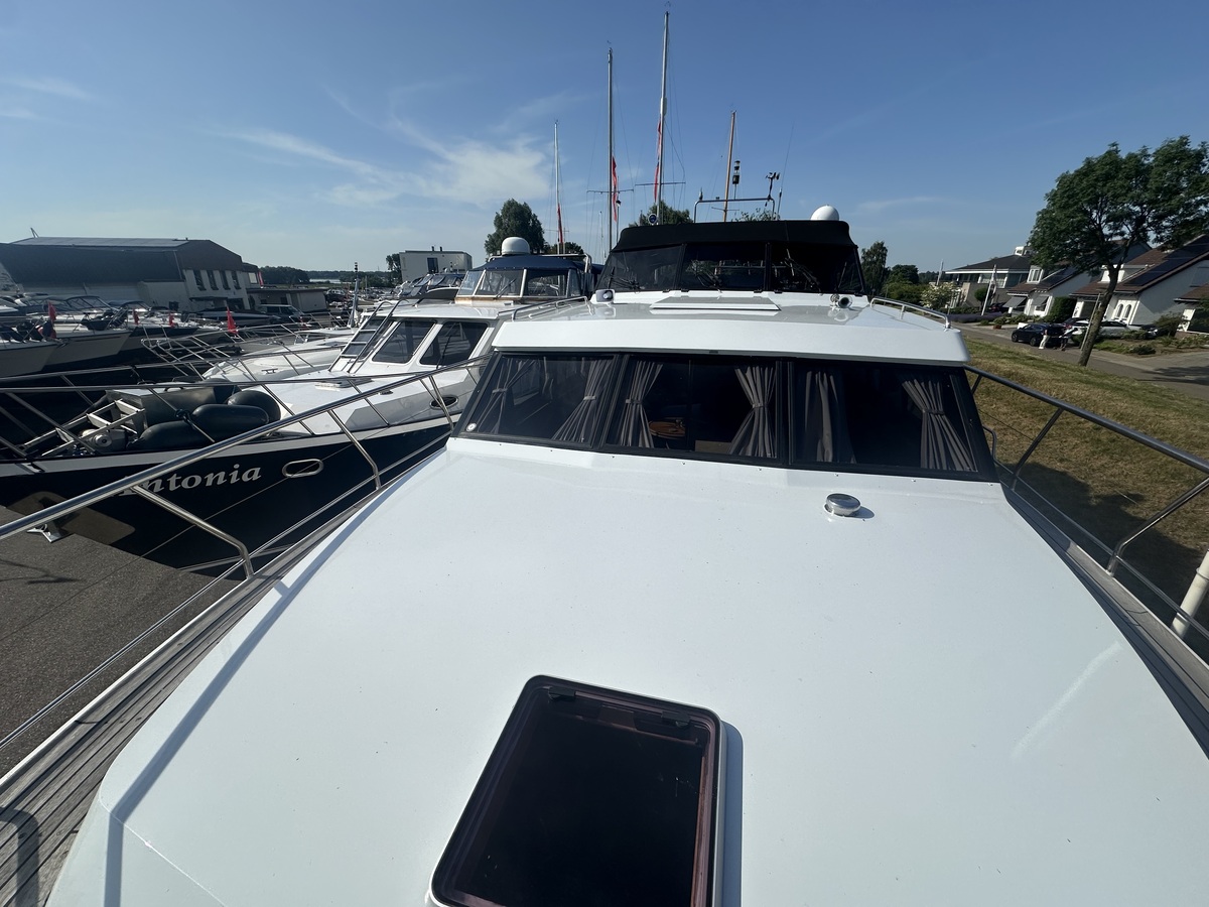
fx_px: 489
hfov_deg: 102.1
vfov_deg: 85.7
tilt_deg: -19.8
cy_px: 454
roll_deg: +0.0
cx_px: 604
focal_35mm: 14
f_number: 2.2
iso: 50
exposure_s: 1/5814
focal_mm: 2.22
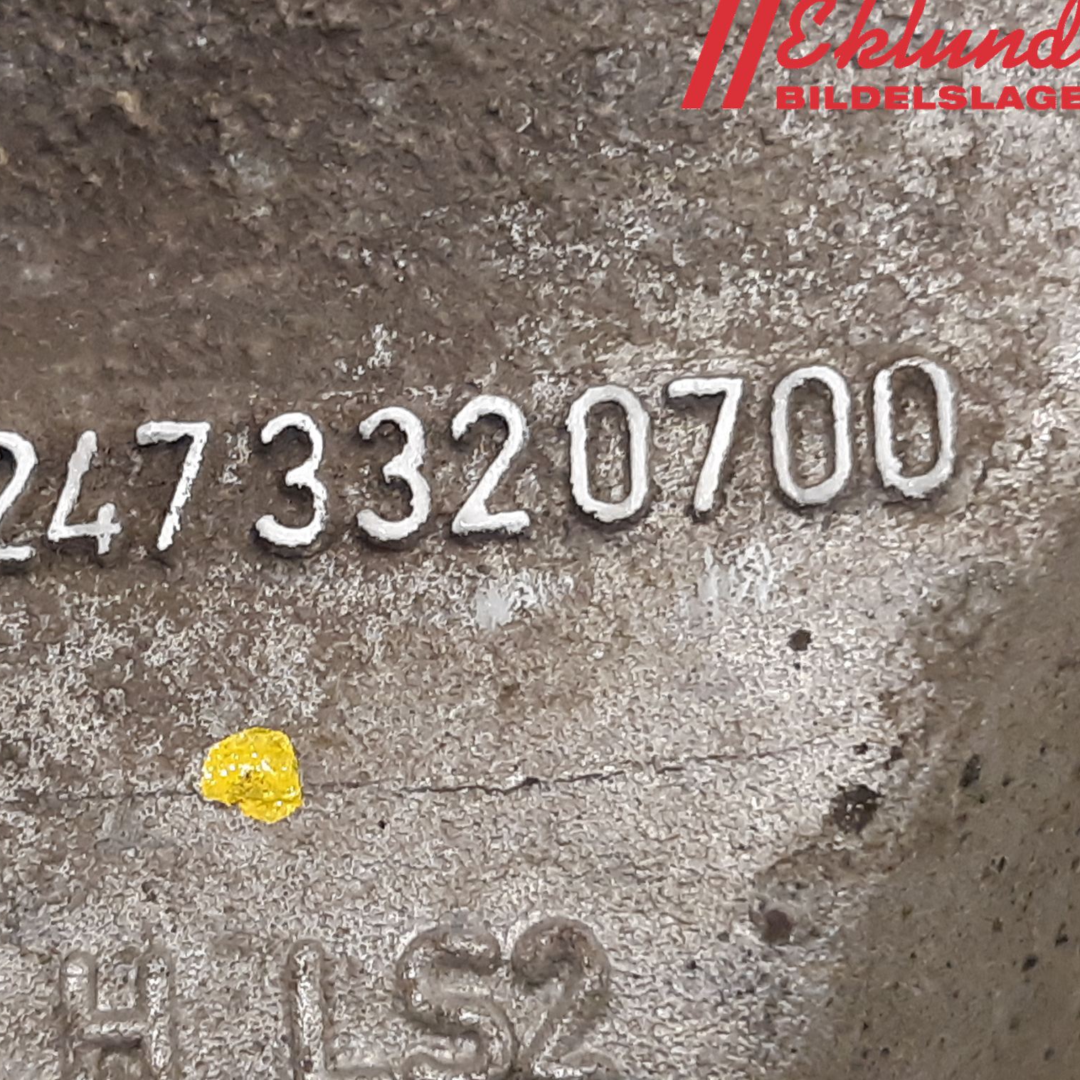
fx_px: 1094
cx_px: 389
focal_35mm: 31
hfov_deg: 51.8
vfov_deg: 52.5
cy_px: 535
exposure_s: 1/50
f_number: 1.7
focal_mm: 3.93
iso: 200
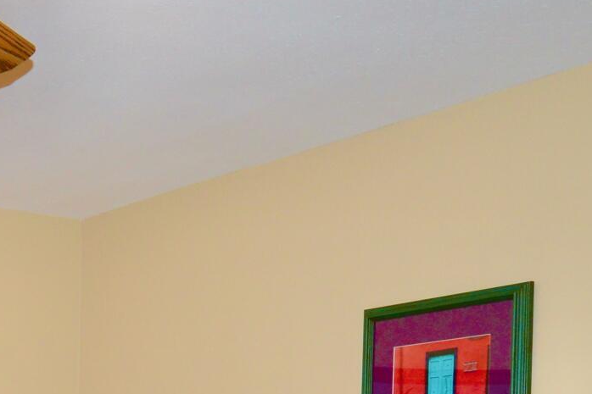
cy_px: 610
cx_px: -311
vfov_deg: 14.7
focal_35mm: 86
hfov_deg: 20.2
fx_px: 1414
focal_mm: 20
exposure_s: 1/60
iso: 800
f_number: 7.1
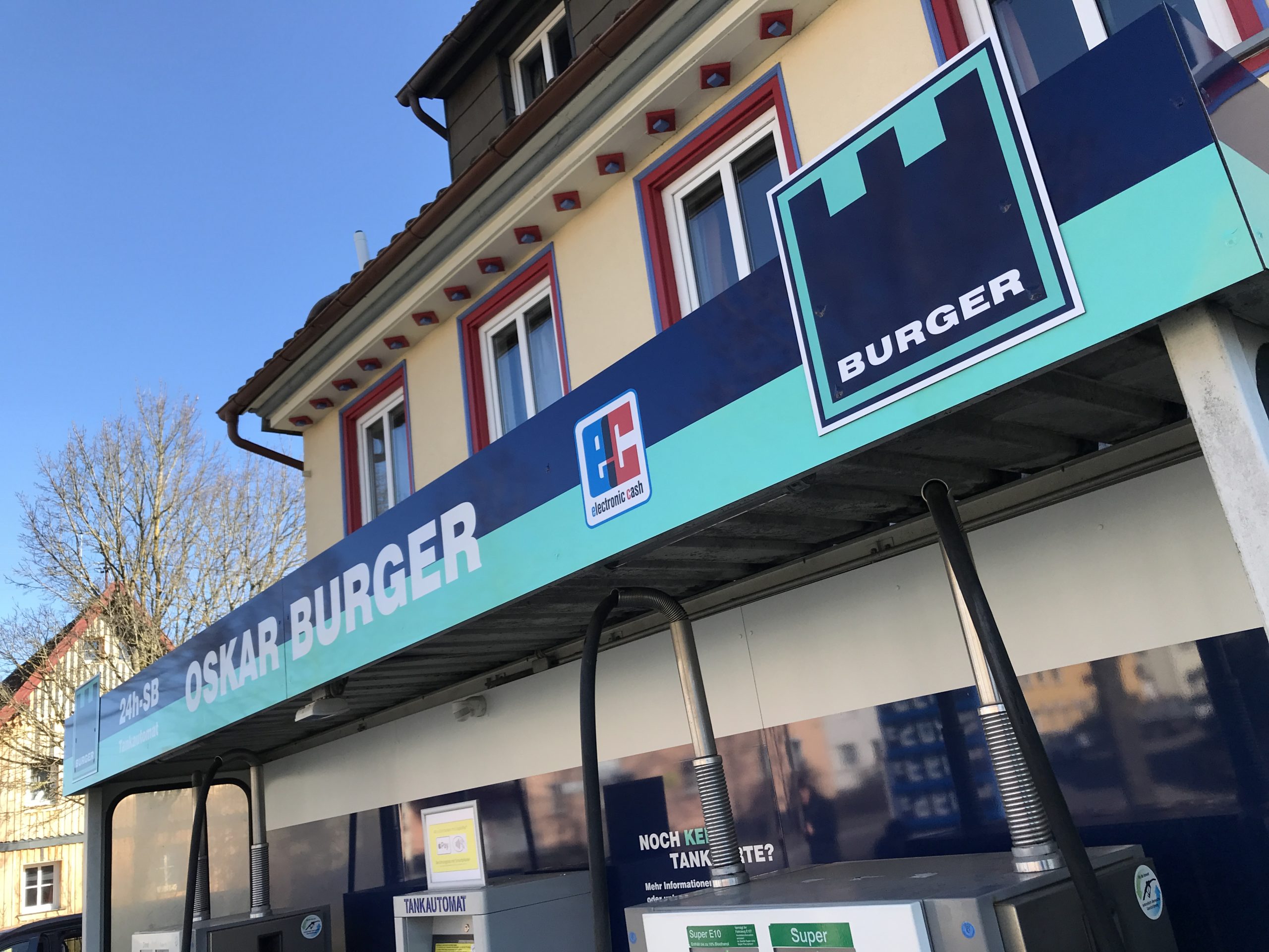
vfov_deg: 49.7
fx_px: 1026
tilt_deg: +18.2
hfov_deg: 63.4
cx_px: 634
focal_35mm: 28
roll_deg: +8.4
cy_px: 476
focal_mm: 3.99
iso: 20
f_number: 1.8
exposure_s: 1/812
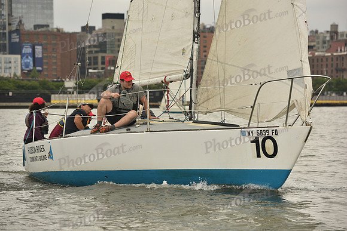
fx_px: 1398
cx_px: 174
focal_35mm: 145
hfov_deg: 14.2
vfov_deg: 9.5
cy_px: 116
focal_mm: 145
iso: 320
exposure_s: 1/1600
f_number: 5.6
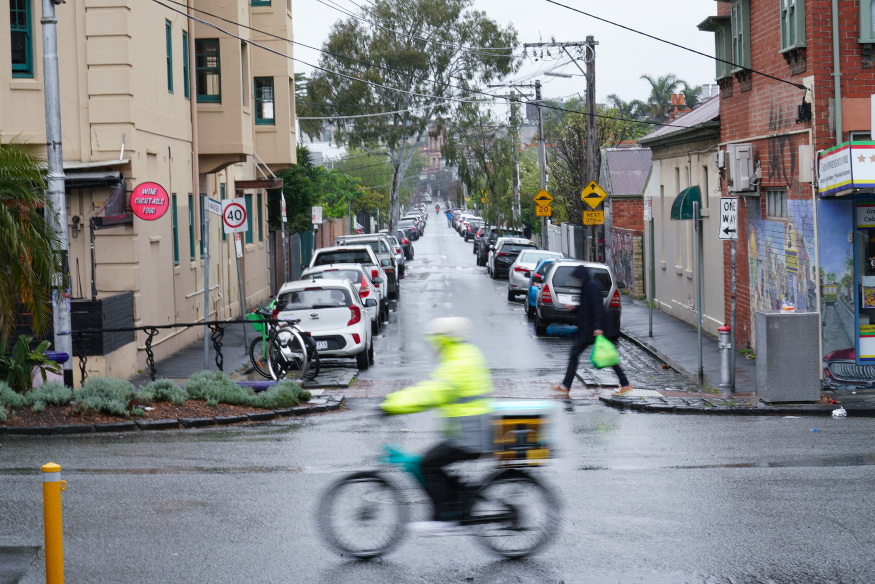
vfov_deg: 14.6
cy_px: 292
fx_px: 2285
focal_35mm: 94
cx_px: 438
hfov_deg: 21.7
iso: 400
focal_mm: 94
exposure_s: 1/15
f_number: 22
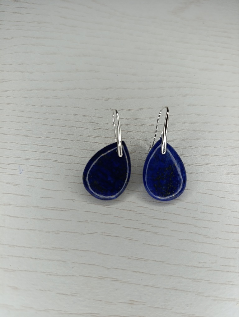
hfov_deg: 59.0
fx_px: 211
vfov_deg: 73.8
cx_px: 120
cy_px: 158
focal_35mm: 23
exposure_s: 1/100
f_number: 1.6
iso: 100
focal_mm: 6.14
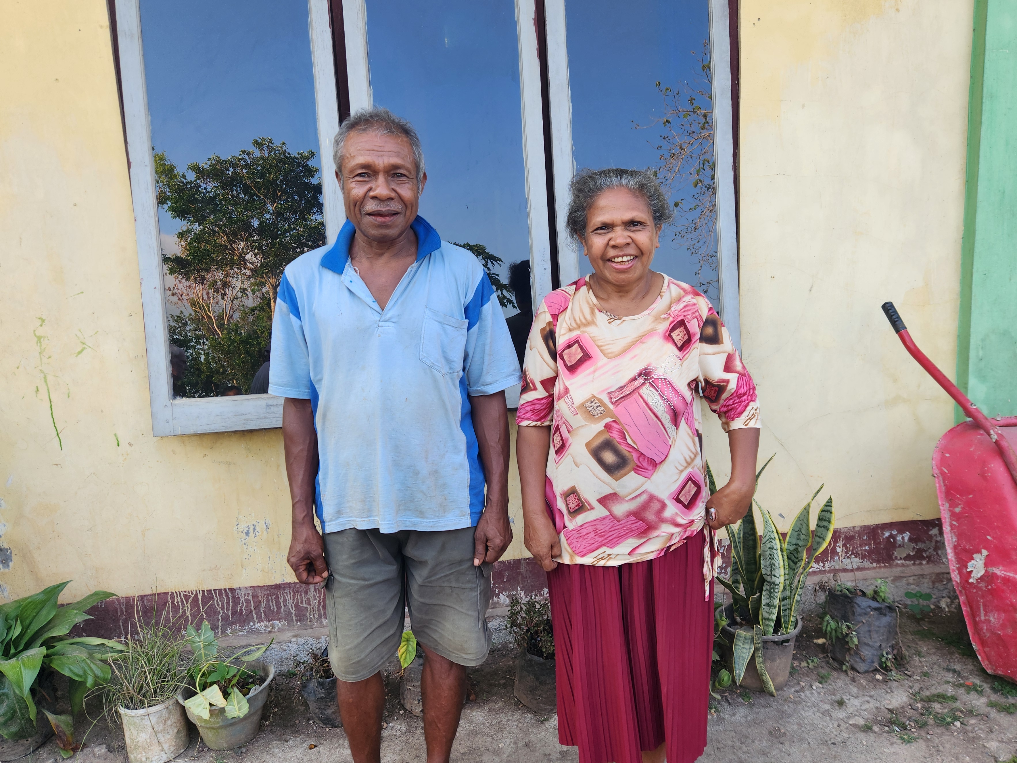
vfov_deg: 53.1
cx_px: 557
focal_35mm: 26
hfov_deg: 67.2
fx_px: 764
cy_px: 385
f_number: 1.8
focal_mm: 5.4
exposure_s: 1/180
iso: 40
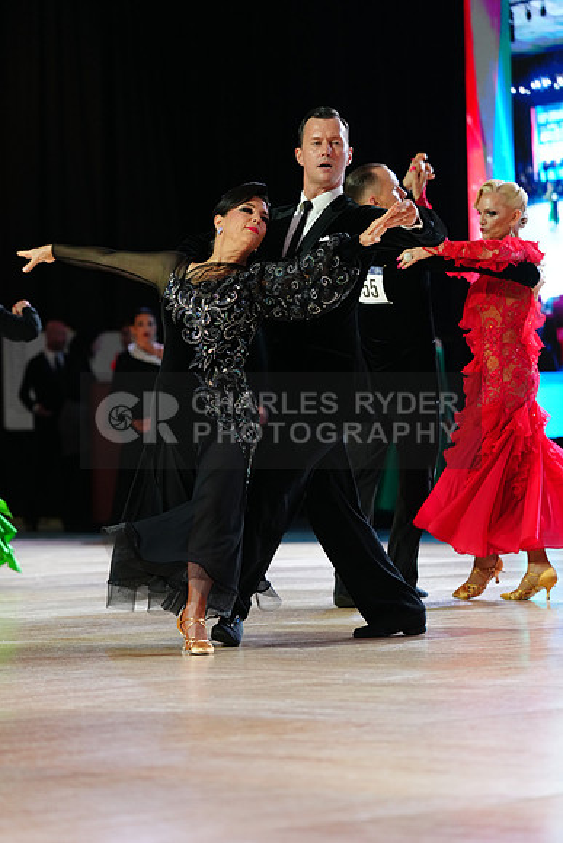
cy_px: 422
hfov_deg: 9.2
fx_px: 3493
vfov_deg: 13.8
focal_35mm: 149
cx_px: 282
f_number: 4
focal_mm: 149
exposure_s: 1/250
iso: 2500
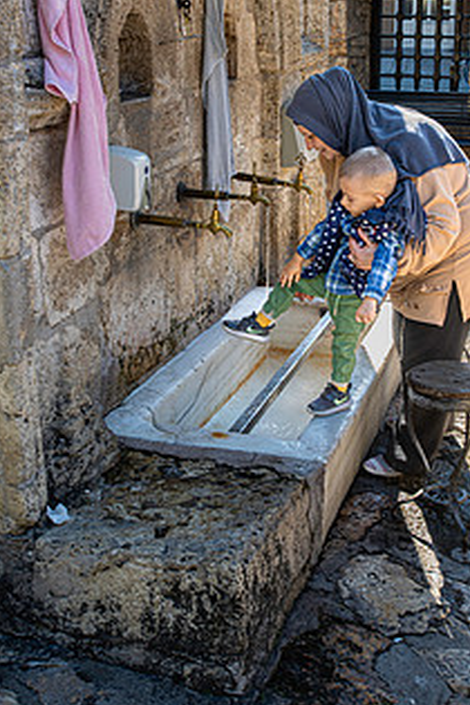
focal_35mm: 50
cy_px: 226
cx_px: 295
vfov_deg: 39.1
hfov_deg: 26.9
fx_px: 979
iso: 280
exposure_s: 1/60
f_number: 11
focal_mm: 35
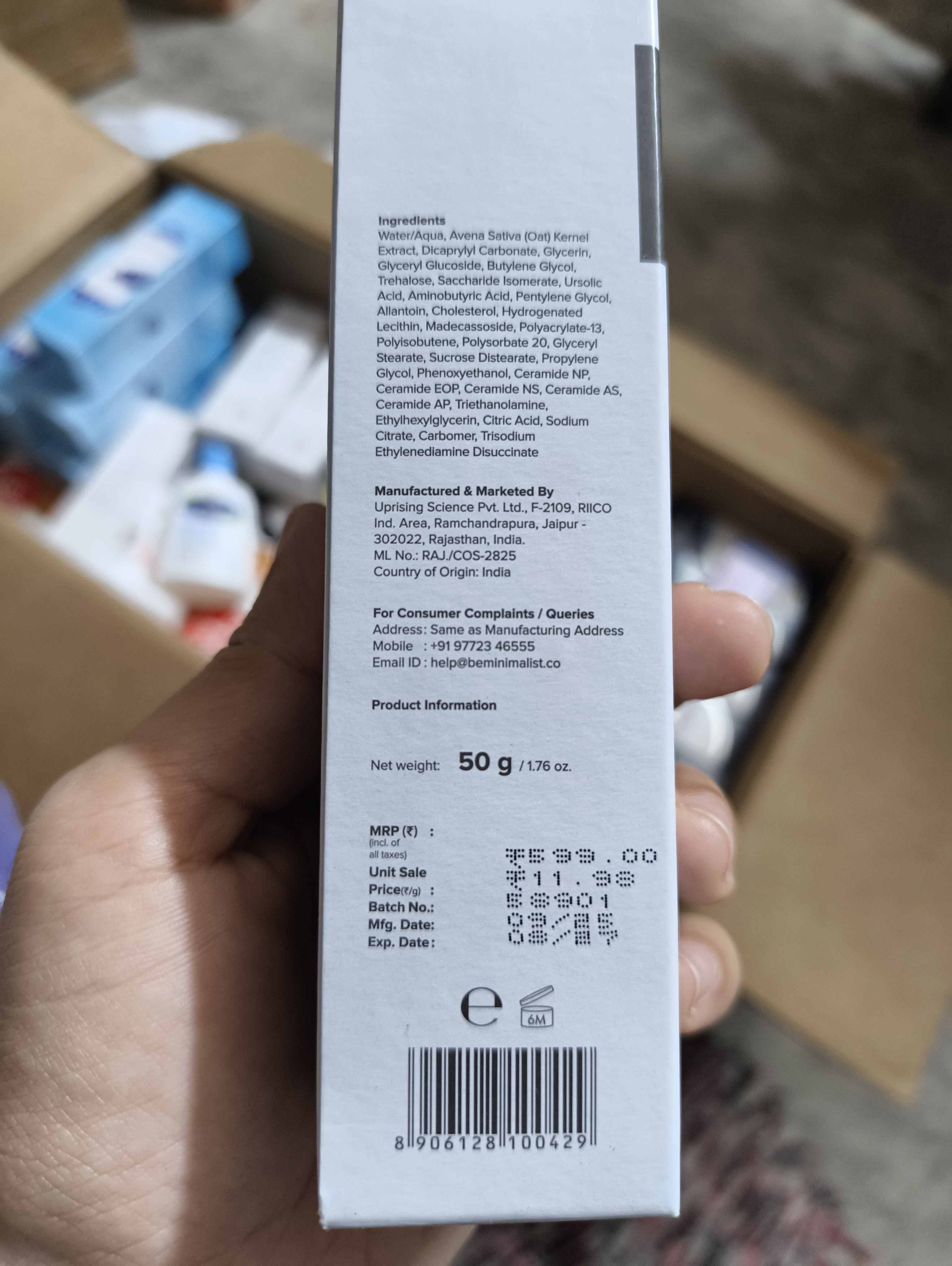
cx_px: 476
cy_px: 633
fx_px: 878
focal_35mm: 24
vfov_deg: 71.5
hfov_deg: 56.9
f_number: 1.87
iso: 1173
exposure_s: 1/50
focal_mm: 5.56
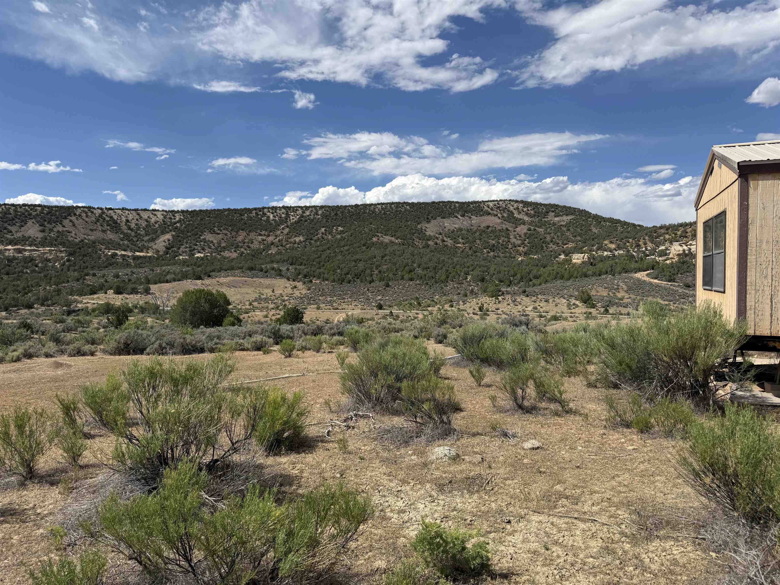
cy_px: 292
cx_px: 390
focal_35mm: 24
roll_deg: +0.3
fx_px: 541
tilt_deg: +0.9
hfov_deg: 71.6
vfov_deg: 56.8
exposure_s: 1/6711
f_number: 1.78
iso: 80
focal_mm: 6.76
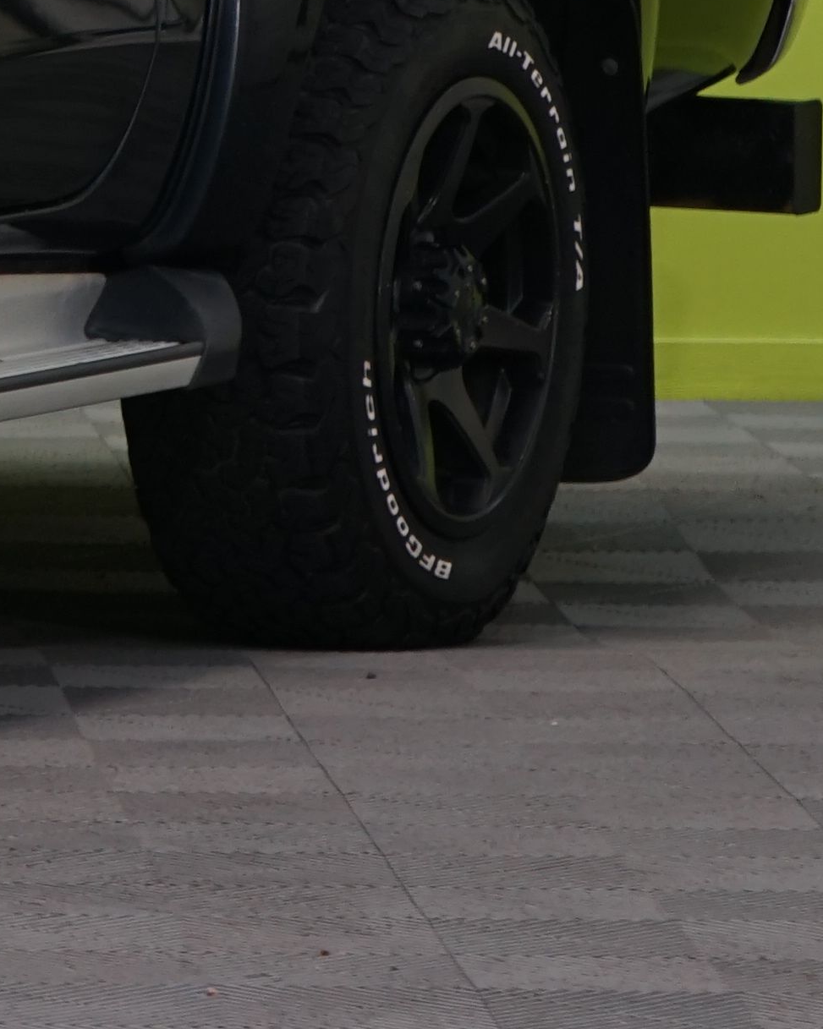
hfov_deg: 4.6
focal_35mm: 324
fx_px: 9869
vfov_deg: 5.9
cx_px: -1261
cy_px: -297
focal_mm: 70
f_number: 5.6
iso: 500
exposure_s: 1/30
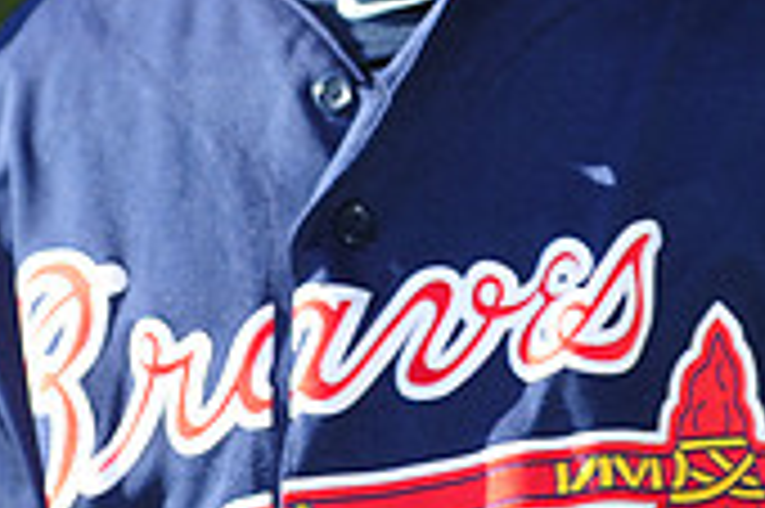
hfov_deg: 3.0
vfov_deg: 2.0
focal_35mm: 681
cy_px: -157
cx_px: 396
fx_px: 14457
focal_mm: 200
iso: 200
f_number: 4
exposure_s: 1/800
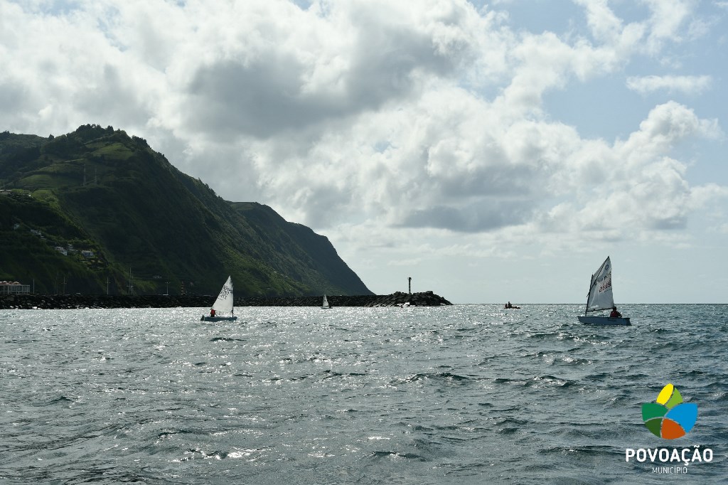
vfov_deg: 29.8
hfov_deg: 43.6
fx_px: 910
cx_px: 364
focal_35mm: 45
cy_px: 242
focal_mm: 30
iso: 100
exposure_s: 1/400
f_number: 10
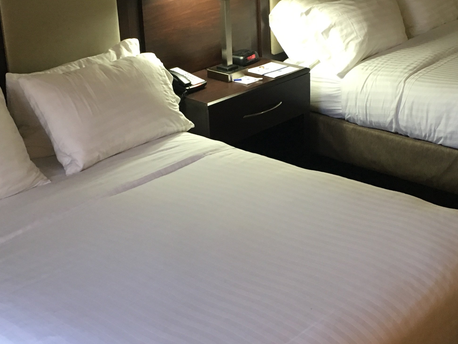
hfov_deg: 32.2
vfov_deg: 24.3
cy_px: 120
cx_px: 253
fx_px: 794
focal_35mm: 60
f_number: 2.2
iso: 100
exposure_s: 1/30
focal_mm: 4.15
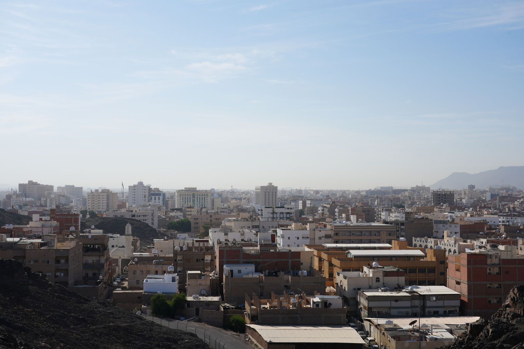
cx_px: 262
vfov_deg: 29.2
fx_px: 670
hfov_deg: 42.7
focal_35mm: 46
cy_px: 174
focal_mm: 46
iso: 100
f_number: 10
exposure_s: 1/320
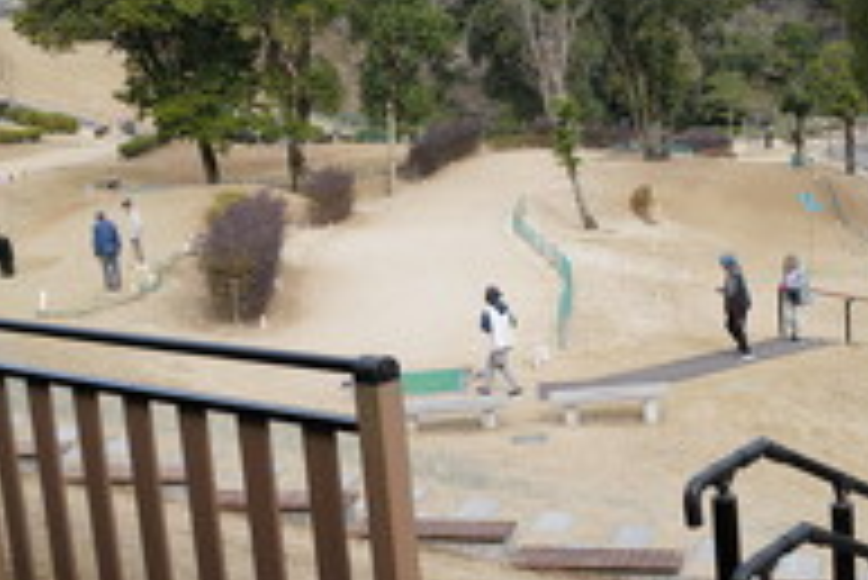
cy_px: 317
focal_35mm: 58
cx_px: 535
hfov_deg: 34.3
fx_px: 1399
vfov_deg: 23.4
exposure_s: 1/320
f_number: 4.5
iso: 100
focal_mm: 28
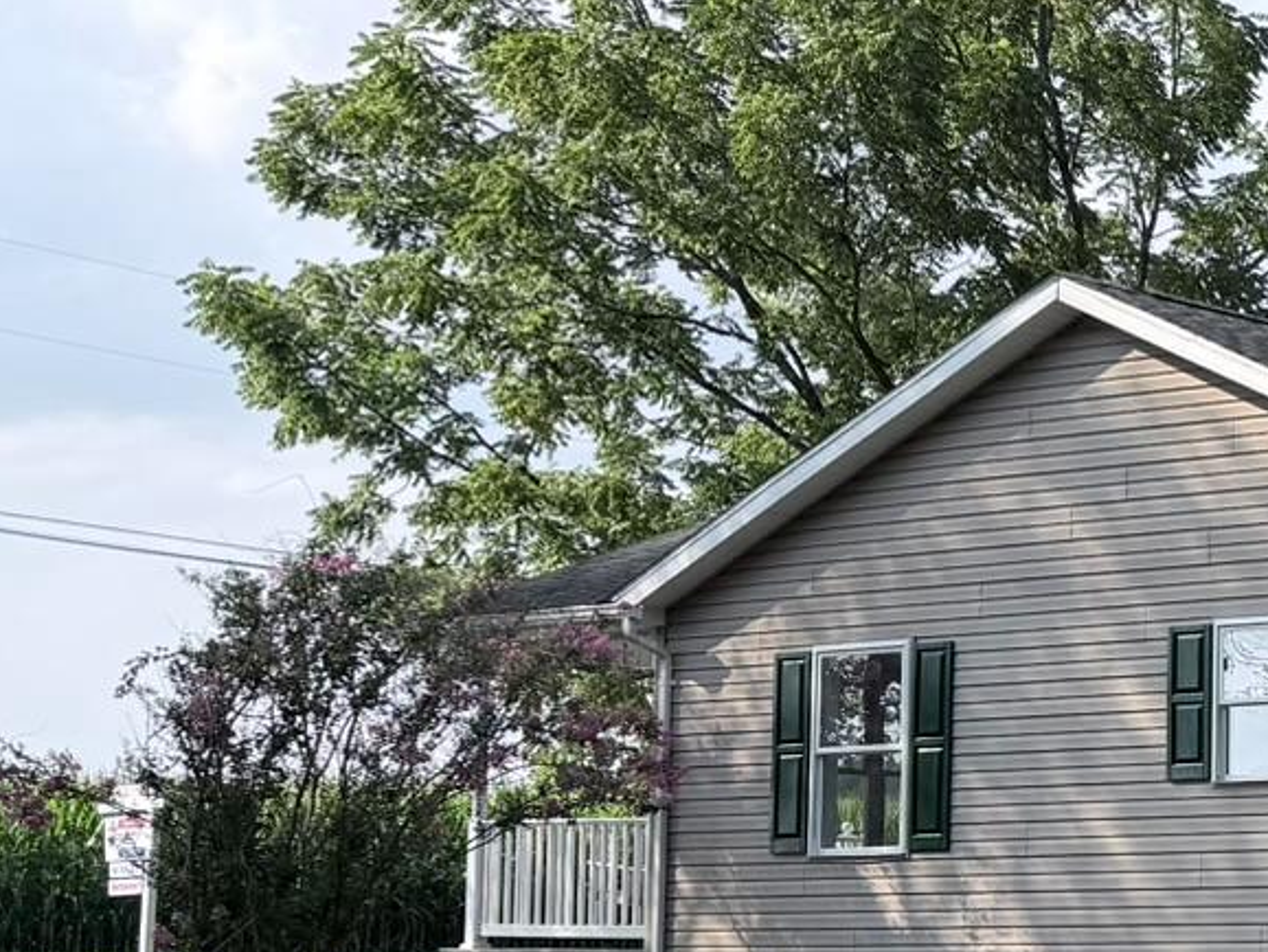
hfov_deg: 18.9
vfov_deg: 17.2
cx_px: 2119
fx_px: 3115
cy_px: 801
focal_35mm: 85
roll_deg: +0.3
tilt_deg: +3.0
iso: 80
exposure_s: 1/3425
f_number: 1.78
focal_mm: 6.76
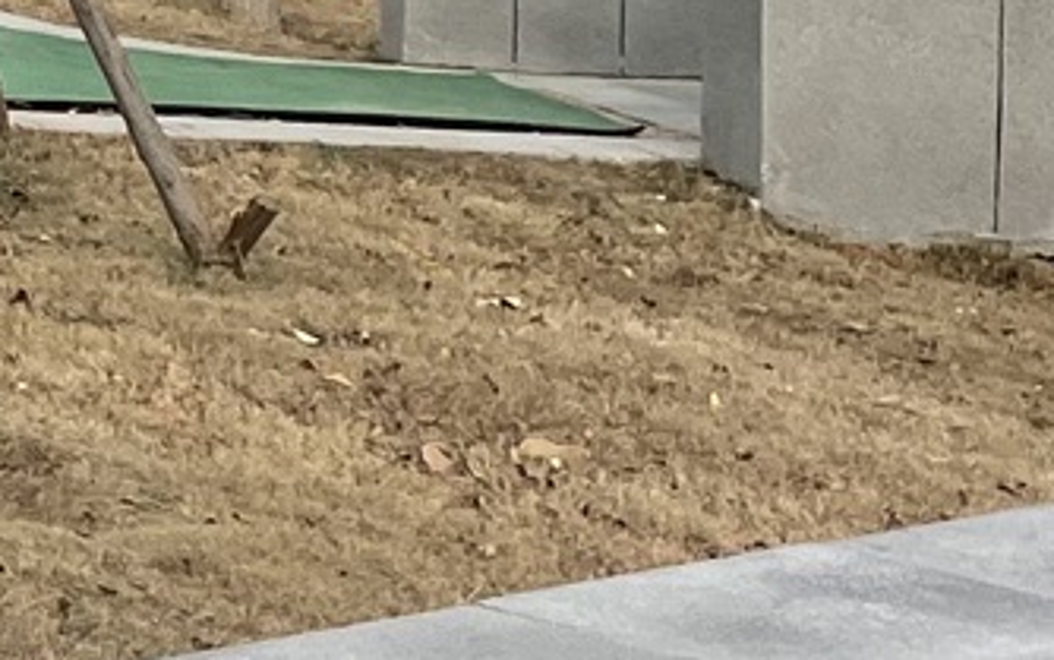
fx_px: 4741
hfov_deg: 11.2
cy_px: -831
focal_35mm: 165
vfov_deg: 7.5
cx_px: -1212
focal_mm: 4.2
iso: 32
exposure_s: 1/1114
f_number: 1.6
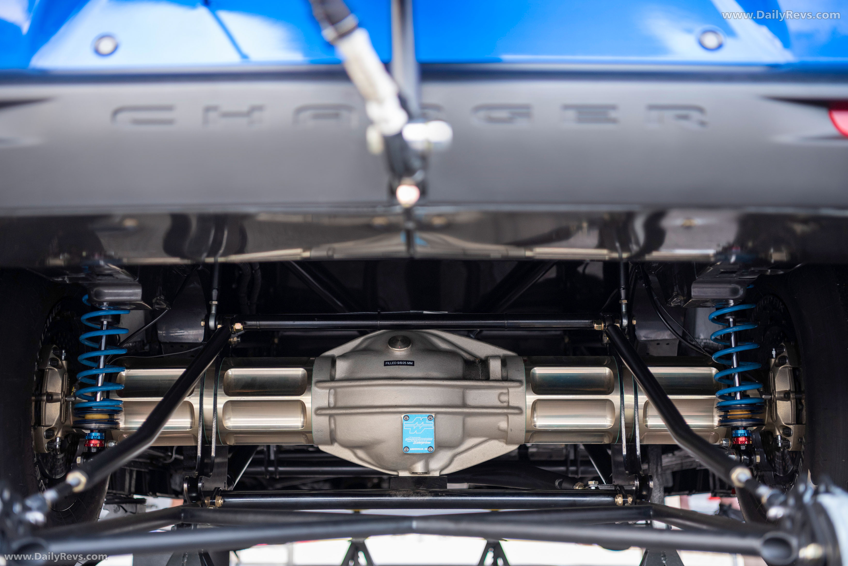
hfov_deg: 41.1
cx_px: 424
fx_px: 1131
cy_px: 283
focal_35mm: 48
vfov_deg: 28.1
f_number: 2.8
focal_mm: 48
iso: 500
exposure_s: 1/80
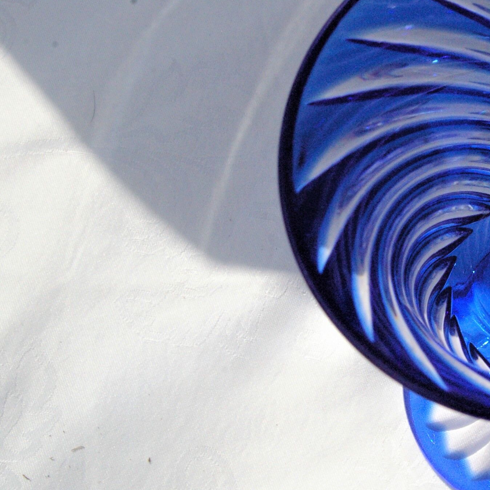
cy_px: 191
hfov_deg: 22.2
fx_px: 1185
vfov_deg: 23.3
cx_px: 530
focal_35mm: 74
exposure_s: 1/1000
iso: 1600
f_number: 13
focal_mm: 26
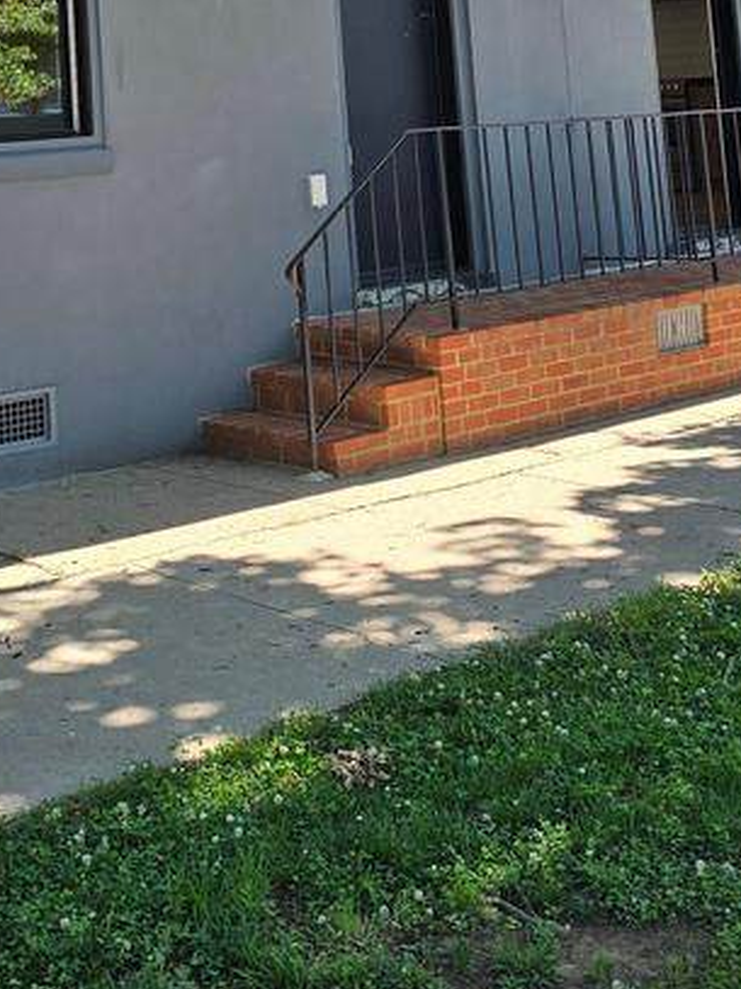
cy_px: -90
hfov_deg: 23.8
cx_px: 207
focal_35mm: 61
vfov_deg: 28.8
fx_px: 1742
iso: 12
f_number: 1.7
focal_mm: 6.3
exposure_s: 1/263
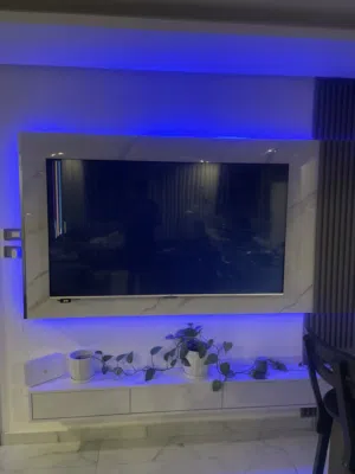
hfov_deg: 53.1
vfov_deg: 67.3
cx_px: 178
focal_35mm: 26
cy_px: 237
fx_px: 356
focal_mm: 4.2
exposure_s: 1/33
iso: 640
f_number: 1.6
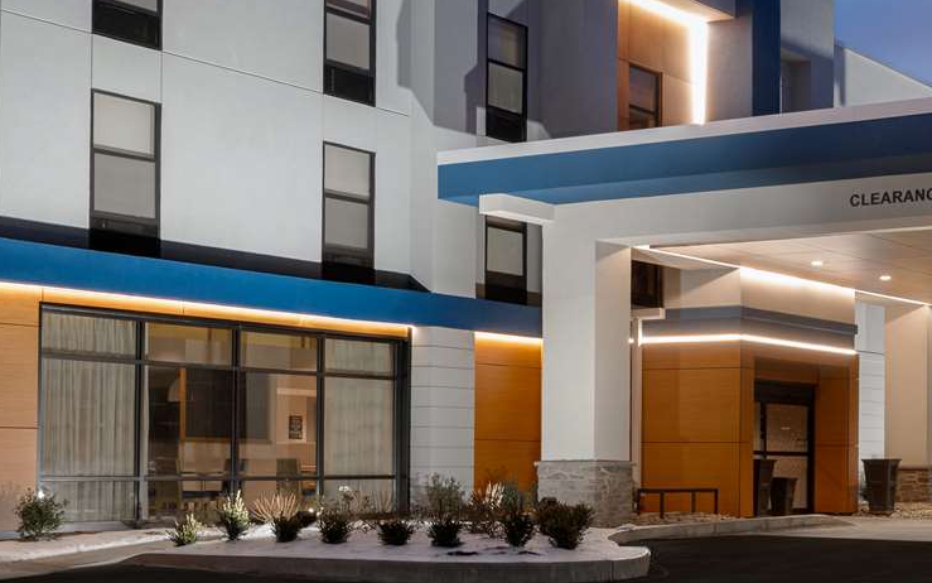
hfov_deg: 32.6
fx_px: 1575
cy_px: 30
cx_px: 637
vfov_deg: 20.4
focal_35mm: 62
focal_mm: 30
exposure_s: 1/2
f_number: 11
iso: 400
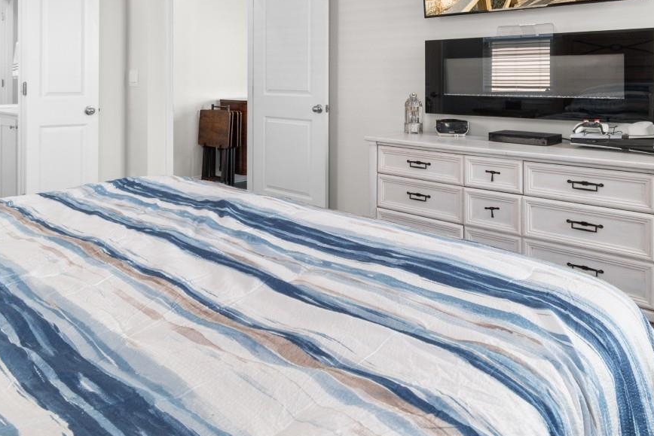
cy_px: 65
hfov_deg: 65.4
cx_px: 304
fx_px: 509
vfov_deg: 43.4
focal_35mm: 28
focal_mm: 10
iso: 100
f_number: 4.5
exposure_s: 1/8
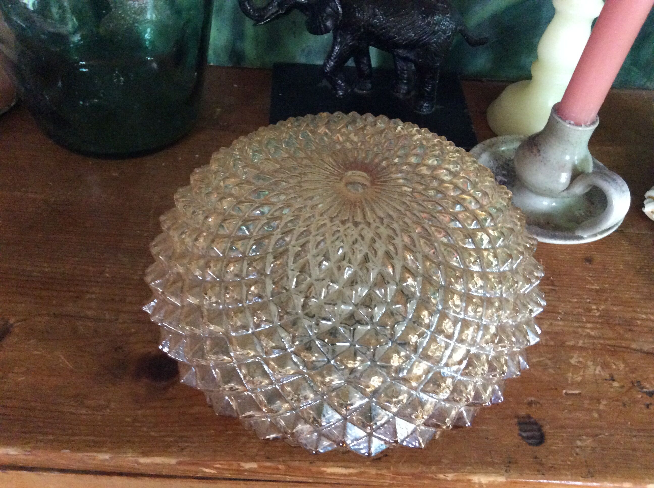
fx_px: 604
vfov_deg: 44.1
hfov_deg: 56.9
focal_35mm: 32
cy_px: 244
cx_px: 327
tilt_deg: -48.3
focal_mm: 3.3
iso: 400
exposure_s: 1/17
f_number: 2.4
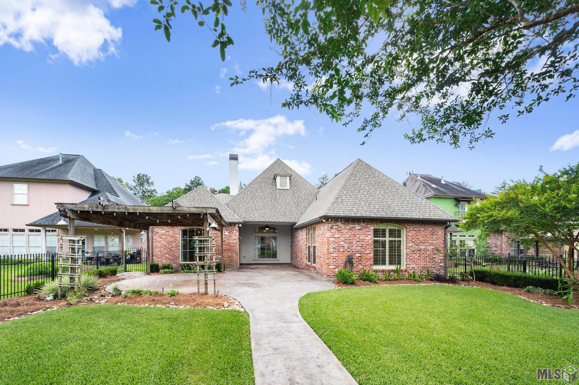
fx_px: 225
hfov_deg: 104.3
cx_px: 290
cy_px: 192
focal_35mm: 14
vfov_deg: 81.1
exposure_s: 1/320
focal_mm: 14
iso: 500
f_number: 10
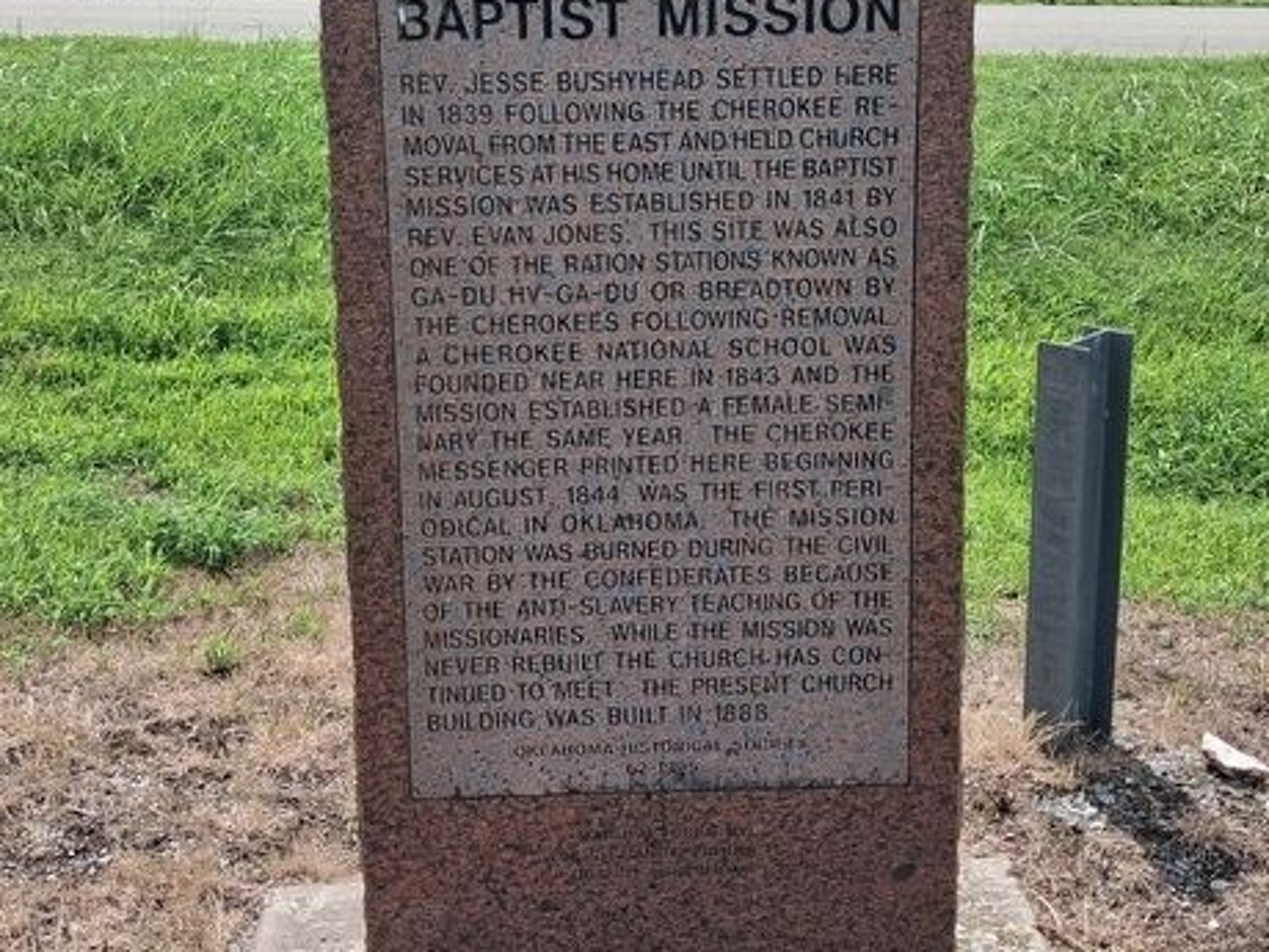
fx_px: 1723
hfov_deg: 40.4
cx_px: 657
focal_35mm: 47
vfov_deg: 30.5
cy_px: 281
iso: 25
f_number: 1.8
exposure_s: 1/512
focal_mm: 4
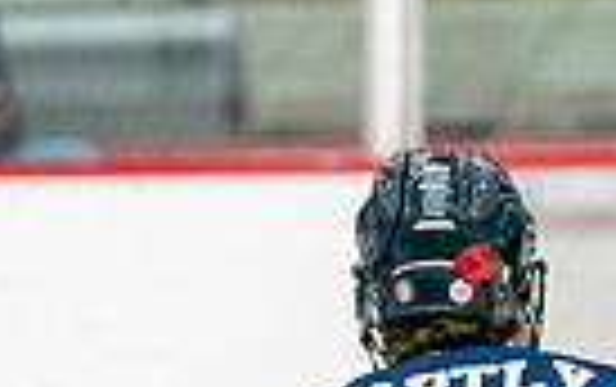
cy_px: 995
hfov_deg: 2.3
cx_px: 917
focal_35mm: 902
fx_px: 15161
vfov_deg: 1.5
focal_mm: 148
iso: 3200
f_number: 2.8
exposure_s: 1/1250
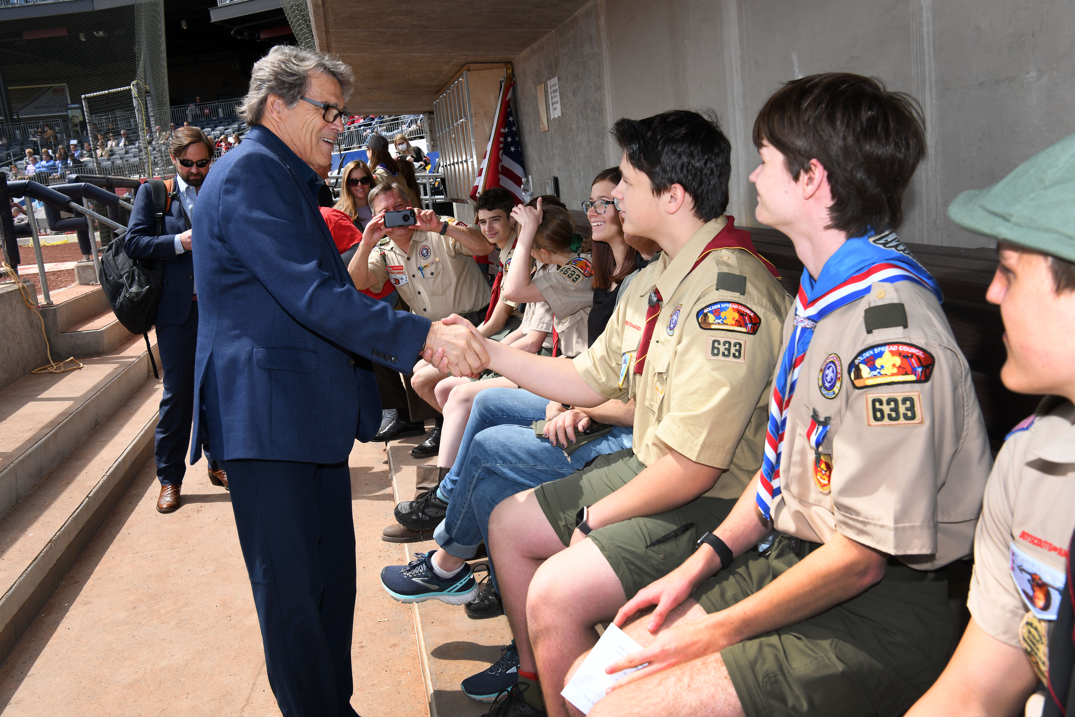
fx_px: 1015
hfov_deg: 55.8
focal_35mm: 34
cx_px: 538
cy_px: 358
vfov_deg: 38.9
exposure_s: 1/250
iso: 200
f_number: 10
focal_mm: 34
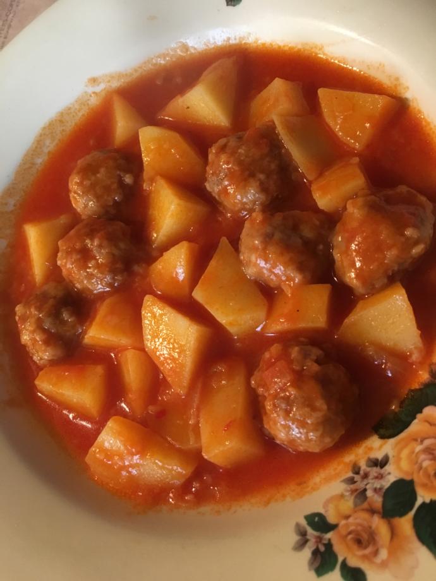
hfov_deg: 48.2
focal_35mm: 29
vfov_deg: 61.7
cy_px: 290
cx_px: 218
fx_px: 487
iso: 200
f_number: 2.2
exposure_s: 1/17
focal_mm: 4.15
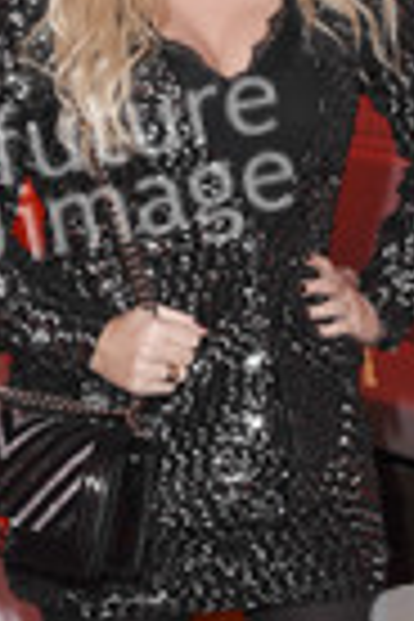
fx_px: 1501
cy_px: 410
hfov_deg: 15.7
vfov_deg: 23.3
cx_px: 194
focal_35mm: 87
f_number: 6.3
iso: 1600
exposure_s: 1/60
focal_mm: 20
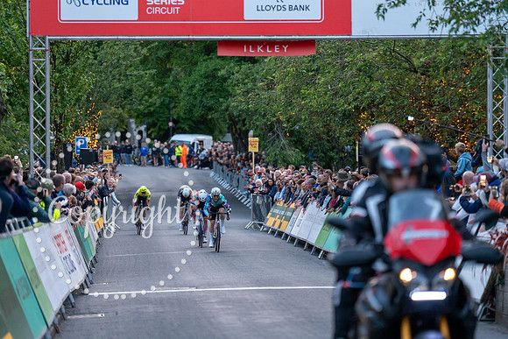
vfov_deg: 7.9
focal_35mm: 174
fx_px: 2452
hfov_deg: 11.8
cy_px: 170
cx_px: 254
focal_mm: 167
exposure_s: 1/1000
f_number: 2.8
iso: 3200
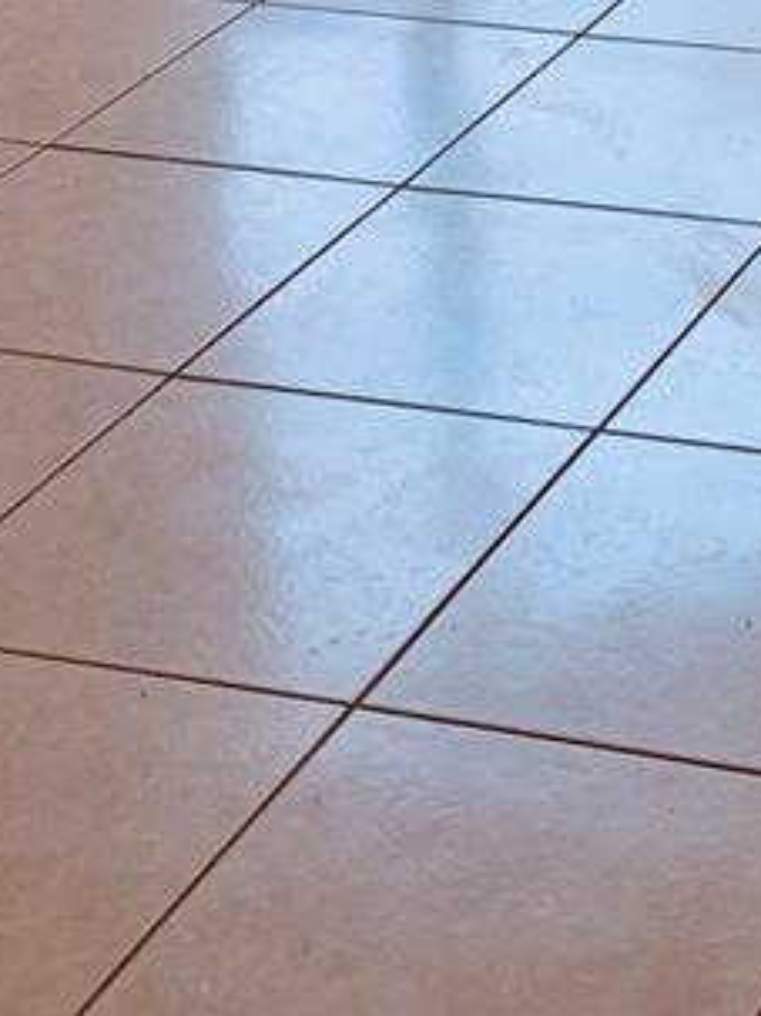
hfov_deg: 13.5
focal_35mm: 103
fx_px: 3021
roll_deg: +0.6
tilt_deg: -10.1
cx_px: 1163
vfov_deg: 16.8
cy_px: -617
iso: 25
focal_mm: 4.25
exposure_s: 1/122
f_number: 1.8
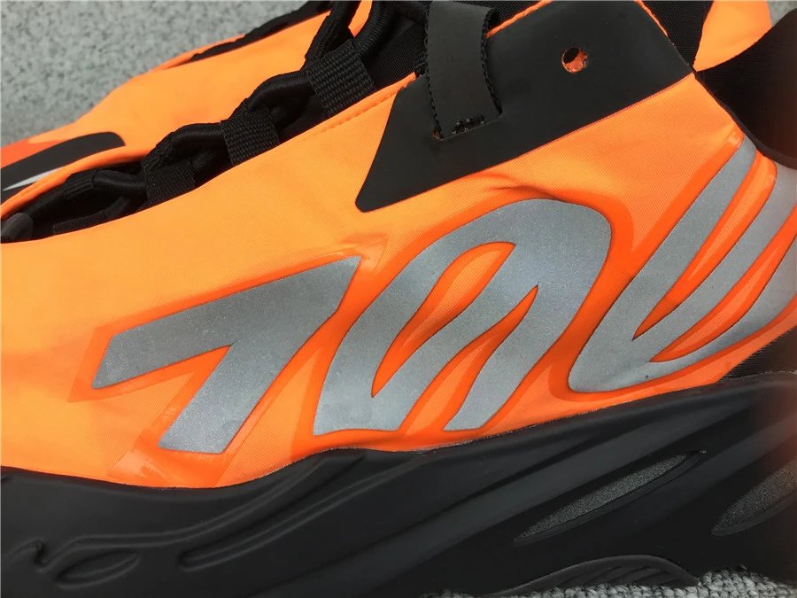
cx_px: 398
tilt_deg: -31.7
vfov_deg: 45.4
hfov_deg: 58.4
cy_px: 299
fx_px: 714
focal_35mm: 31
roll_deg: -1.7
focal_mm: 3.3
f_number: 2.4
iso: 25
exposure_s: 1/127
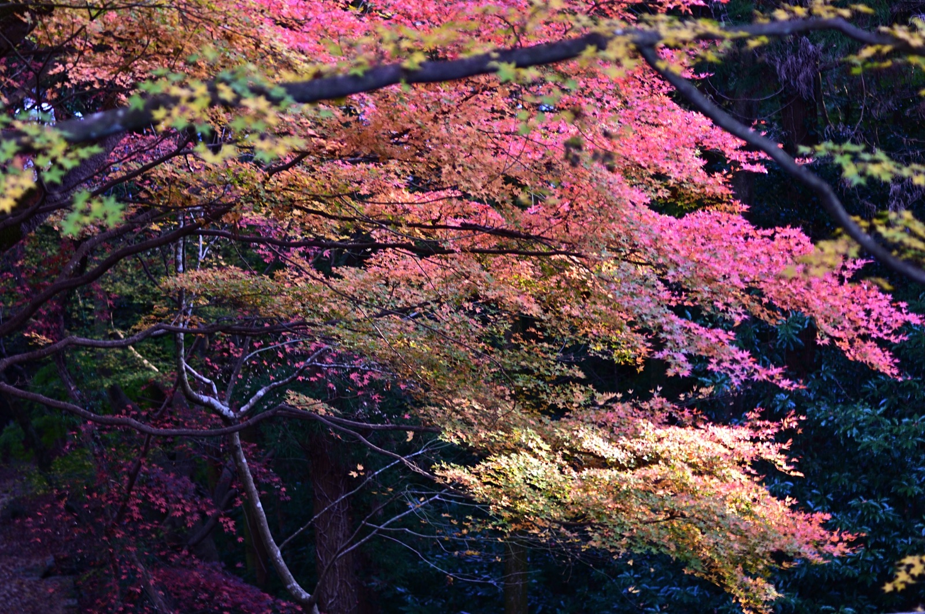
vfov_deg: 12.1
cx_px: 462
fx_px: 2887
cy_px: 307
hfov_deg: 18.2
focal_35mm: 112
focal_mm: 75
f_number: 4.5
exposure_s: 1/15
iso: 100
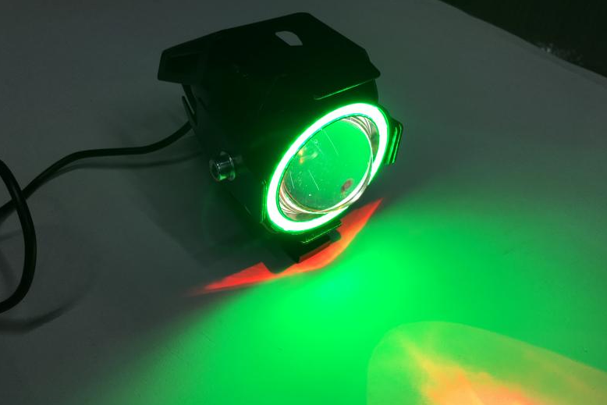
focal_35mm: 31
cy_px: 182
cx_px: 296
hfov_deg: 60.3
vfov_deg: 42.3
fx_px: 523
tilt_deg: -39.2
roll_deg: -1.7
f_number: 2.2
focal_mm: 4.15
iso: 25
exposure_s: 1/120
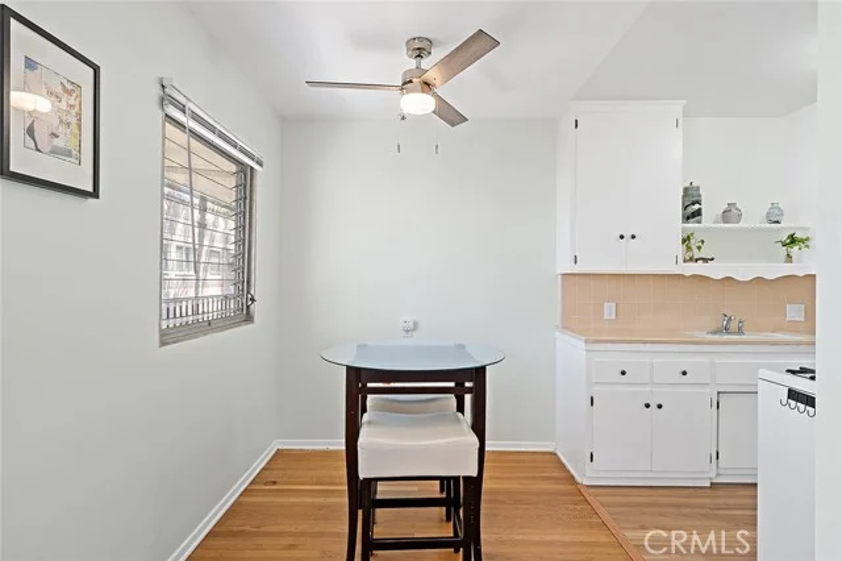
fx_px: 444
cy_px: 280
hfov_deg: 86.9
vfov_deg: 64.5
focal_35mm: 19
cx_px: 421
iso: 800
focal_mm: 19
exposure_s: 1/13
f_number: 6.3
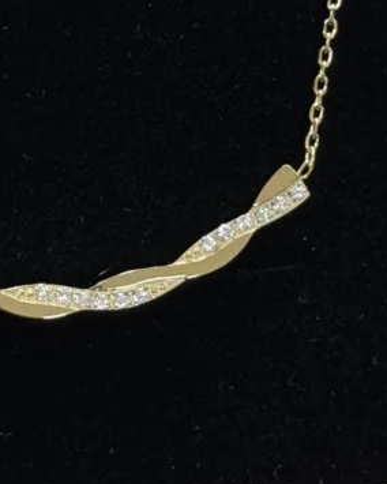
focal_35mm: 141
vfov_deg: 13.4
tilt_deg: -54.2
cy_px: -25
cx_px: 33
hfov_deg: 10.9
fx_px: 2019
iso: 64
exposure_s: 1/381
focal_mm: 6.76
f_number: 1.78
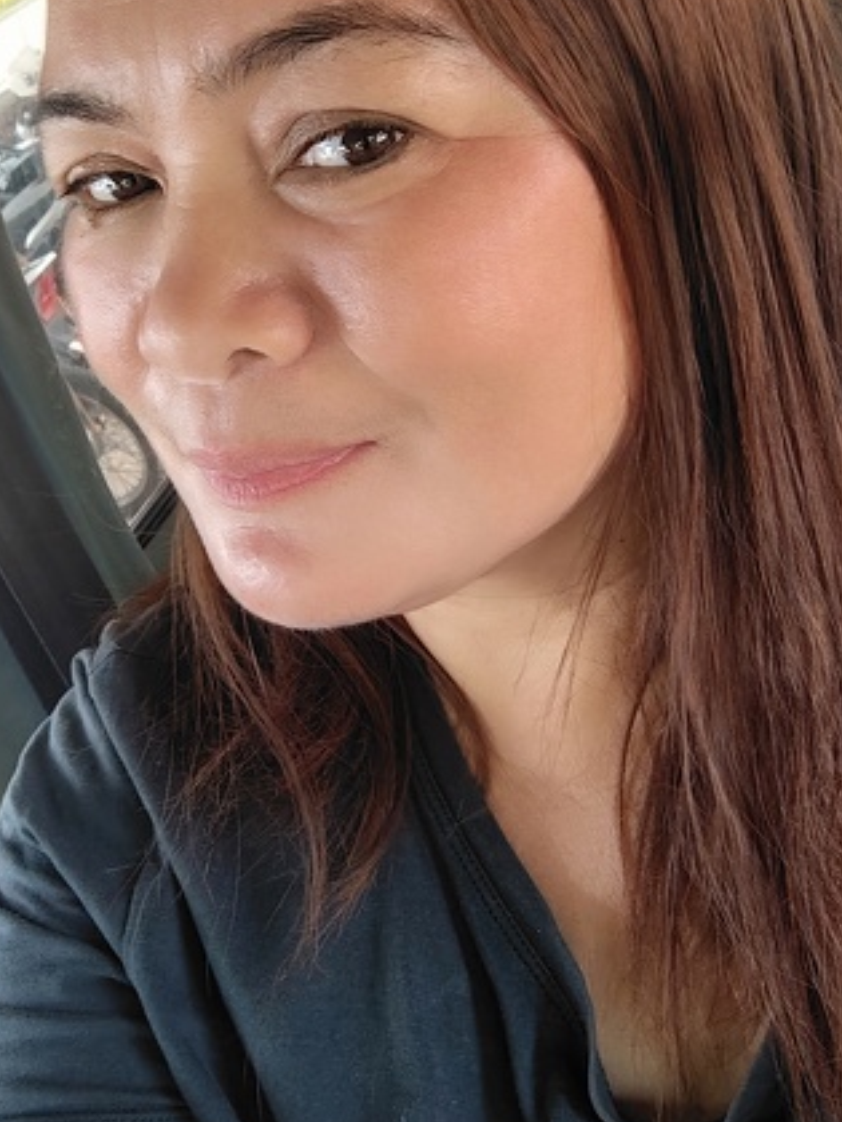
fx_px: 1297
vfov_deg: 45.8
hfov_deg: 35.9
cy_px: 339
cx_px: 365
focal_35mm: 40
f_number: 2.45
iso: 125
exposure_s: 1/33.3
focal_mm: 3.25
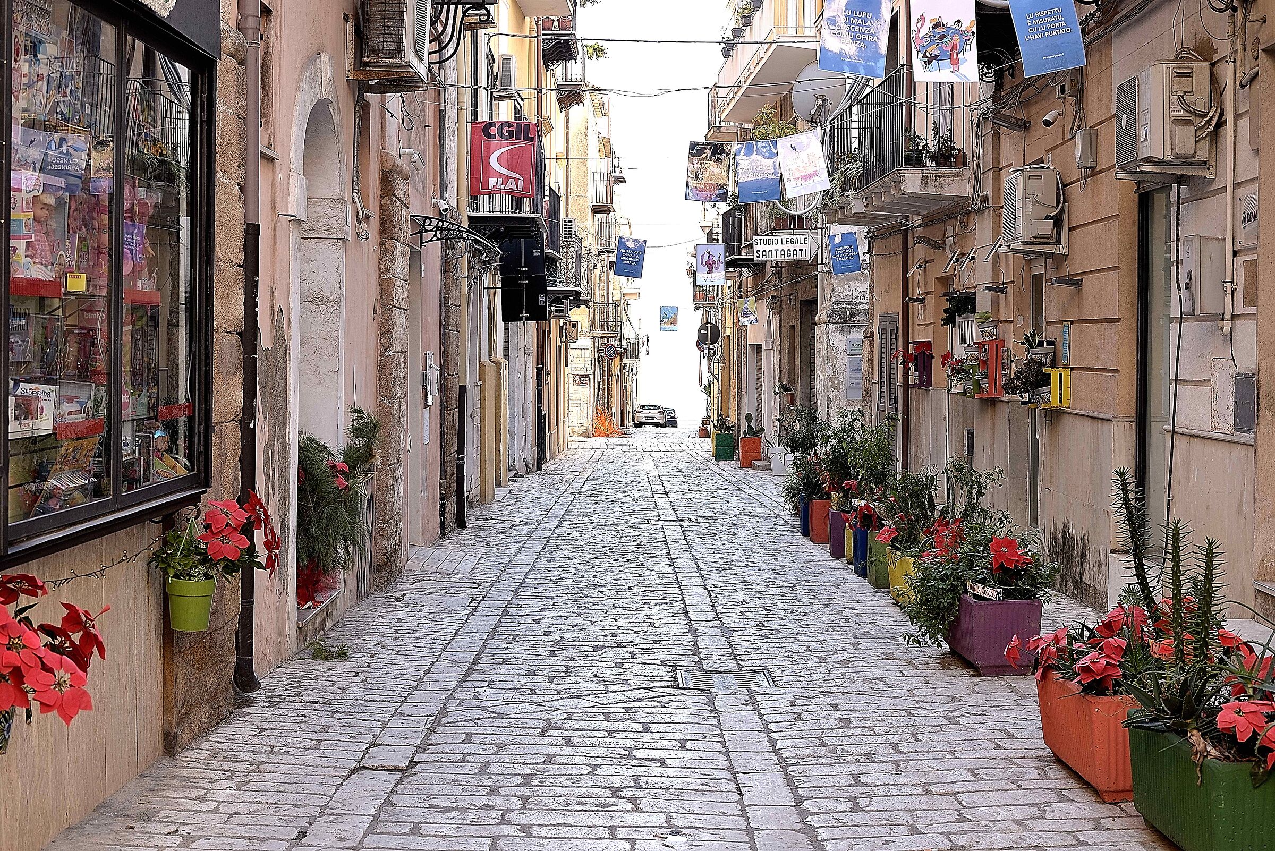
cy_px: 426
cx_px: 638
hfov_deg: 39.6
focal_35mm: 50
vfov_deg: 27.0
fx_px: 1771
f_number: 8
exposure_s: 1/25
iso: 125
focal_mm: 50
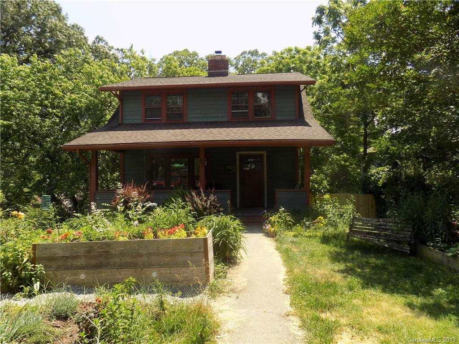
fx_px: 305
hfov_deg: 73.9
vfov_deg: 58.9
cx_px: 230
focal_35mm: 23
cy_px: 172
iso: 80
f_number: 3.1
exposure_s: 1/500
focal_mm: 4
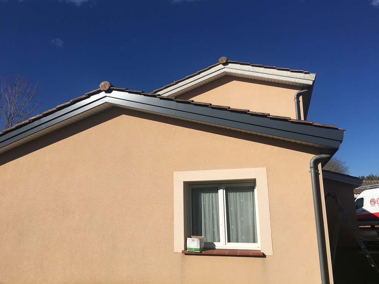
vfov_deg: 48.2
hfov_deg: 61.7
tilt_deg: +11.8
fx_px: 318
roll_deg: -0.4
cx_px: 190
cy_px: 142
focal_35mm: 29
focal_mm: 4.15
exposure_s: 1/3205
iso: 25
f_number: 2.2
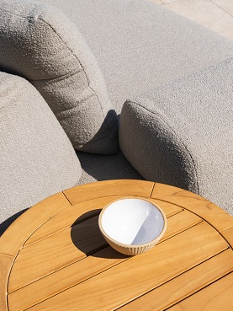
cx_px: 127
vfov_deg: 29.5
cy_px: 90
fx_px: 583
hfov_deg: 22.6
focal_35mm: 65
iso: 400
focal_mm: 45.9
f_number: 16
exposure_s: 1/200
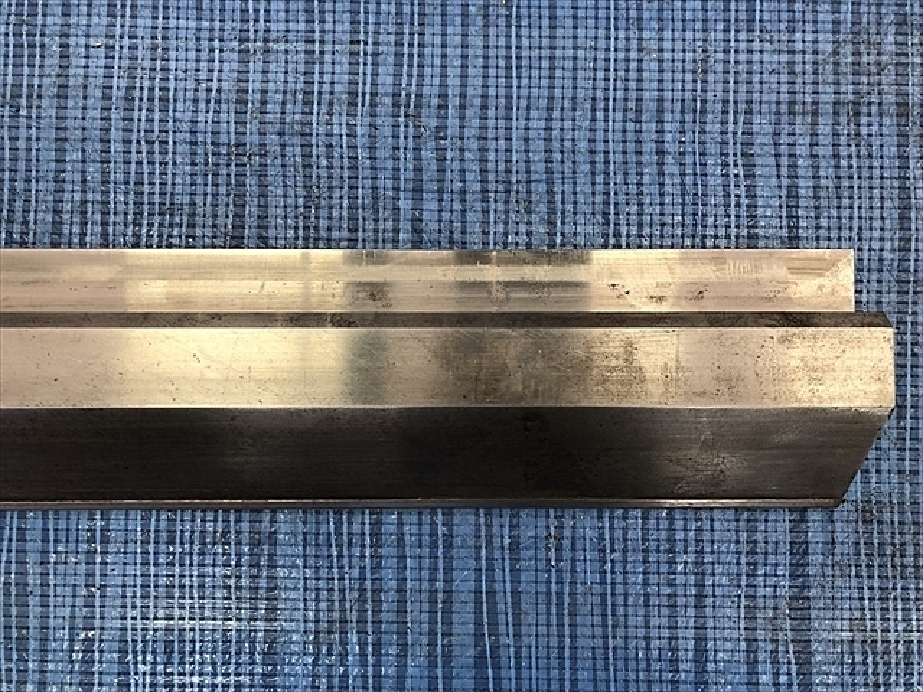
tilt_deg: -86.7
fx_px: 747
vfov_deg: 49.7
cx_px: 462
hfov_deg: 63.4
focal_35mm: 28
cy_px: 346
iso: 40
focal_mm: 3.99
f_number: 1.8
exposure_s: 1/30
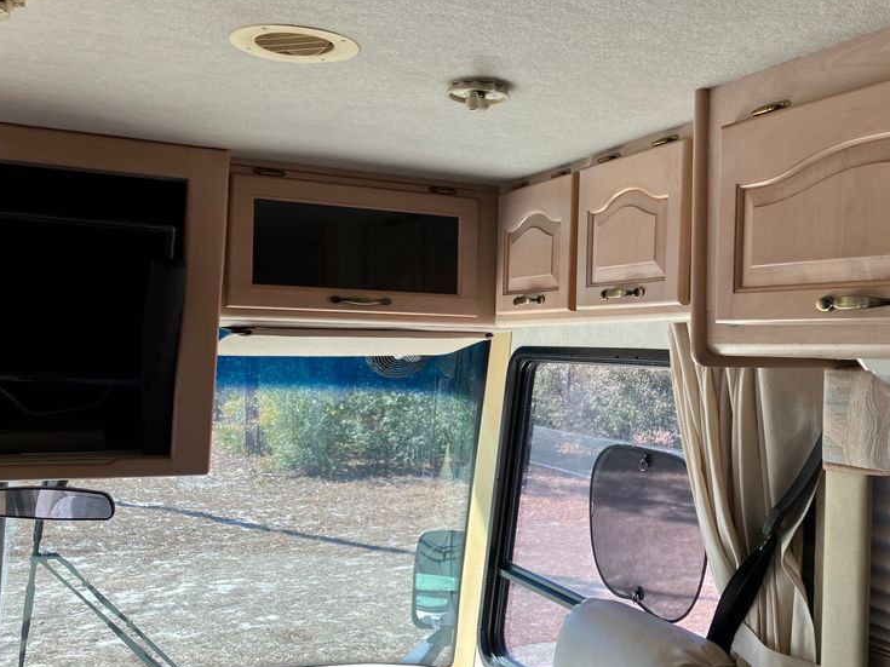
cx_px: 512
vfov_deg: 36.8
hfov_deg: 47.7
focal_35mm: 39
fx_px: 1003
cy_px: 314
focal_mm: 3.99
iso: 25
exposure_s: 1/211
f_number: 1.8
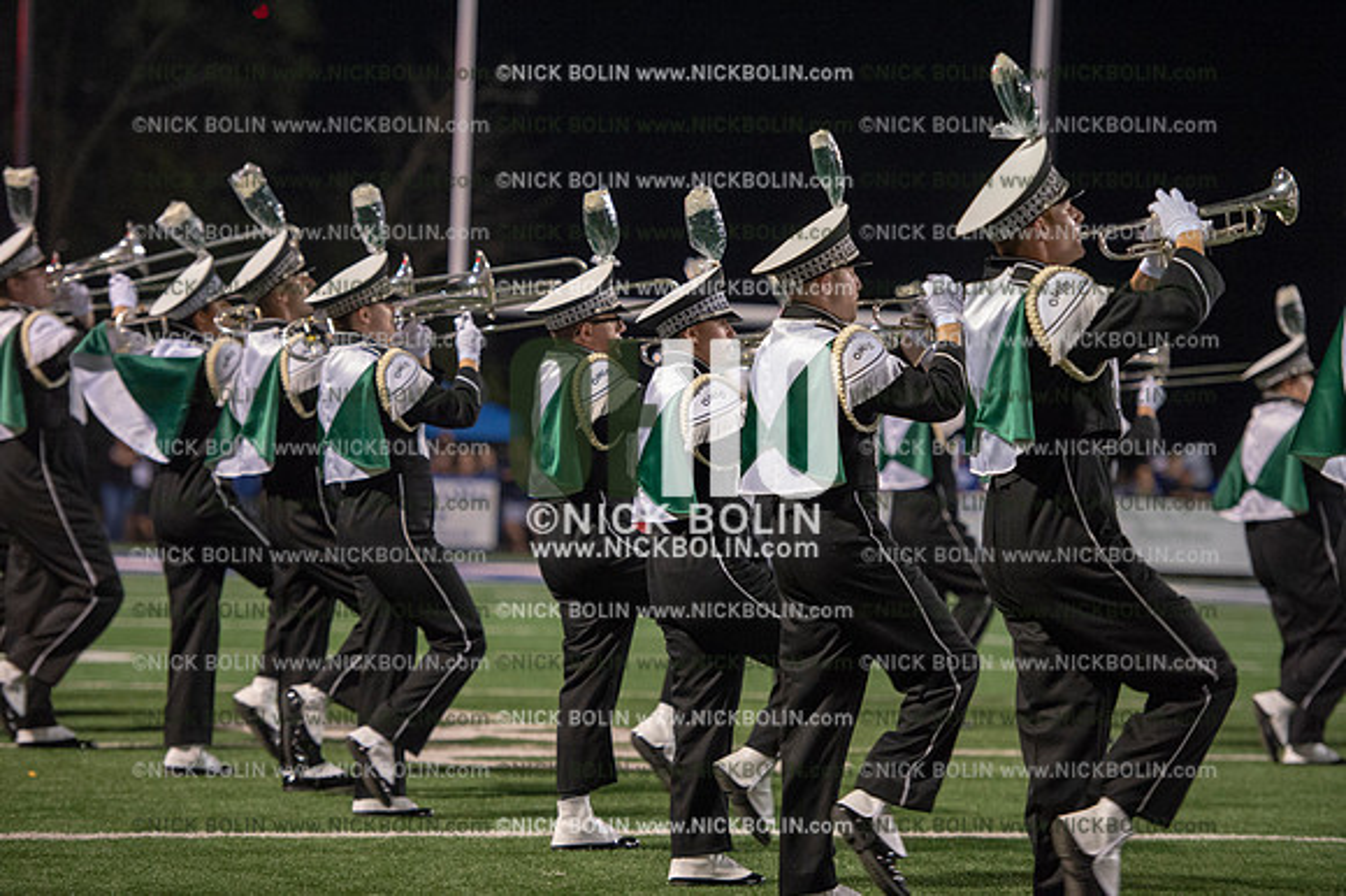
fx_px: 5231
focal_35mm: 140
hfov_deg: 14.7
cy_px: 448
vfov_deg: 9.8
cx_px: 673
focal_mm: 140
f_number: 2.8
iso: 4000
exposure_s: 1/400
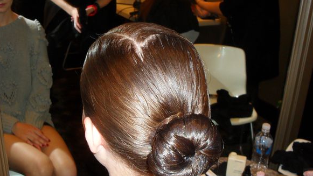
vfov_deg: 28.4
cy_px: 85
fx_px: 349
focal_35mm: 42
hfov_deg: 48.3
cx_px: 153
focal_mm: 6.3
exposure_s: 1/45
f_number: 3.2
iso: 200
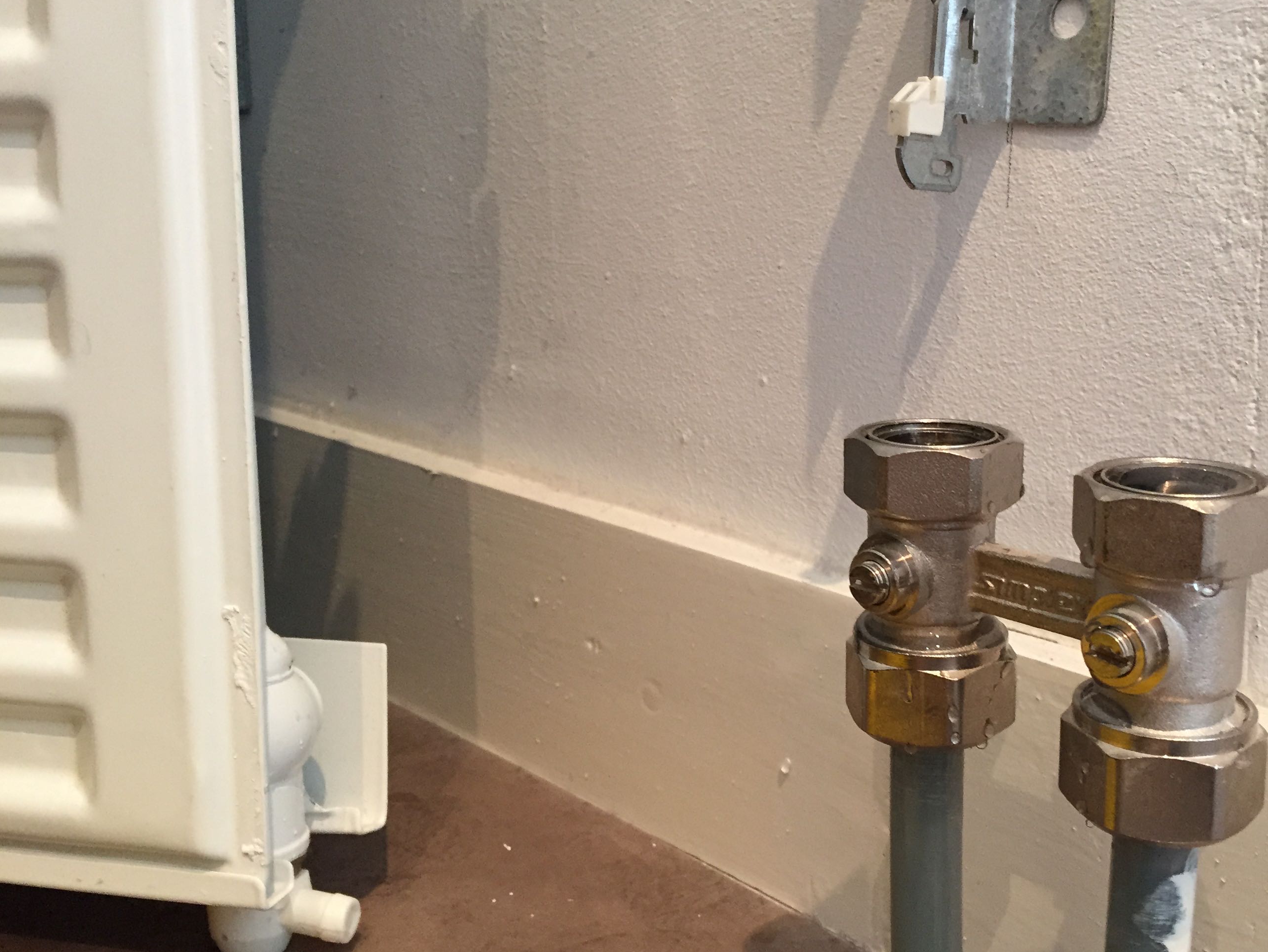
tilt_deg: -14.9
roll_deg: -1.3
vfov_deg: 38.7
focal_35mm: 37
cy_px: 460
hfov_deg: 49.5
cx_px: 808
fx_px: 1355
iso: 200
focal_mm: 4.15
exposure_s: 1/33
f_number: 2.2
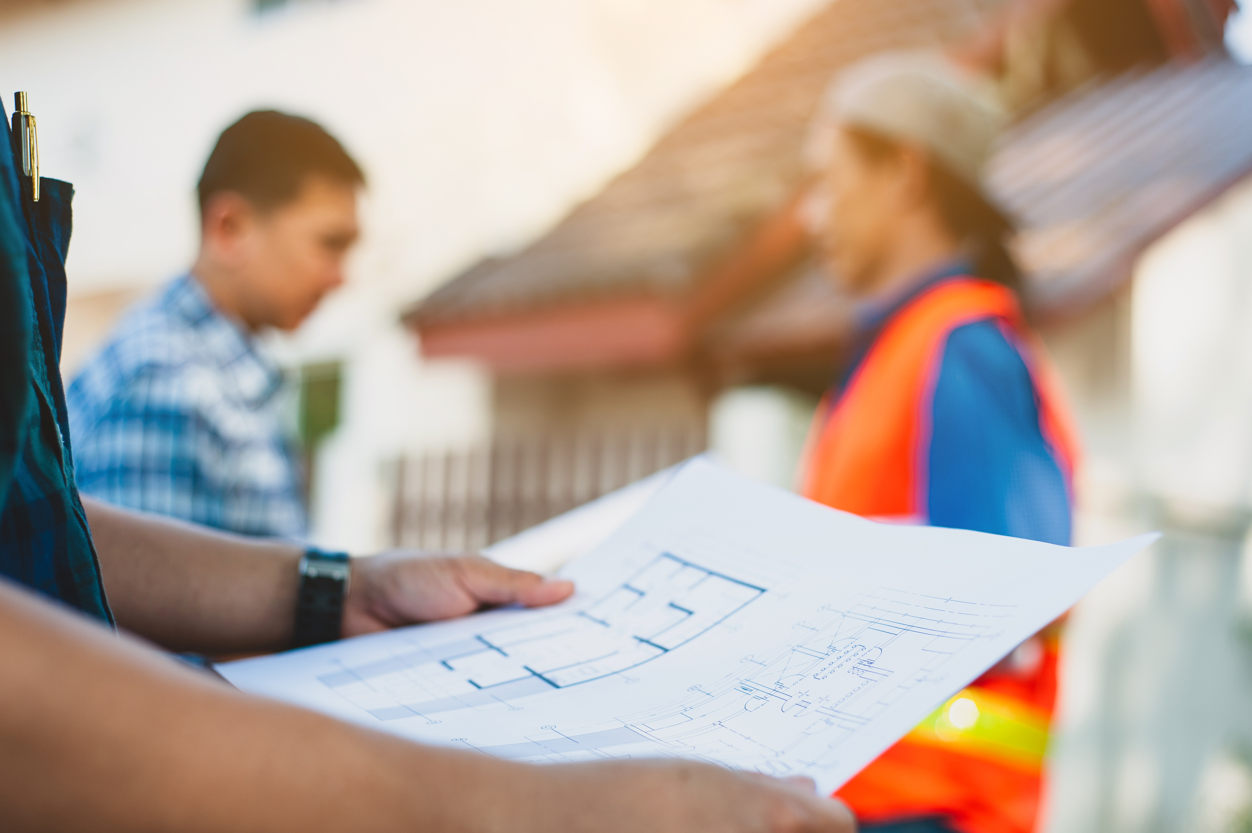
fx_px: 1946
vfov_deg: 24.2
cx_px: 619
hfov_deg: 35.7
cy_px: 459
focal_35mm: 56
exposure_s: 1/500
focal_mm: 50
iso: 100
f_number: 2.8
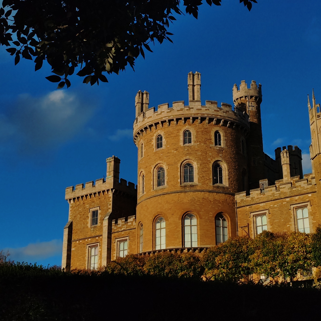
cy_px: 128
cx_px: 161
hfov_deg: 26.9
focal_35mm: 64
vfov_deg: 26.8
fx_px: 671
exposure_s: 1/3300
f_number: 1.9
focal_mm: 6.12
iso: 50
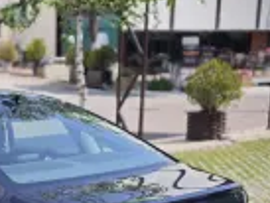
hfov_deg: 20.5
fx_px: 718
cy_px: 254
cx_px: -14
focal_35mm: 92
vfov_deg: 15.4
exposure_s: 1/2529
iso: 50
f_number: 1.4
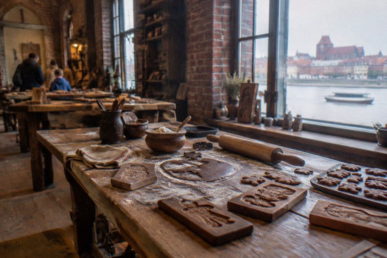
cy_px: 129
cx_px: 194
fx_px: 398
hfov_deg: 51.9
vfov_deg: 35.9
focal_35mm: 37
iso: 1250
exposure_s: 1/100
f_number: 5
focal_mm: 37
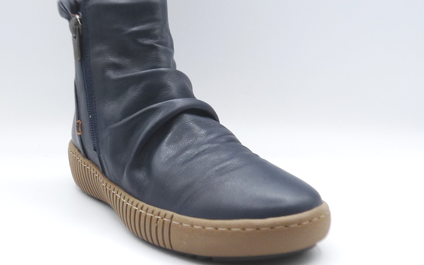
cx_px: 185
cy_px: 121
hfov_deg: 38.1
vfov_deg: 24.4
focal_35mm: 53
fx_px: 612
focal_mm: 4.8
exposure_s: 1/125
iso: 100
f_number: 4
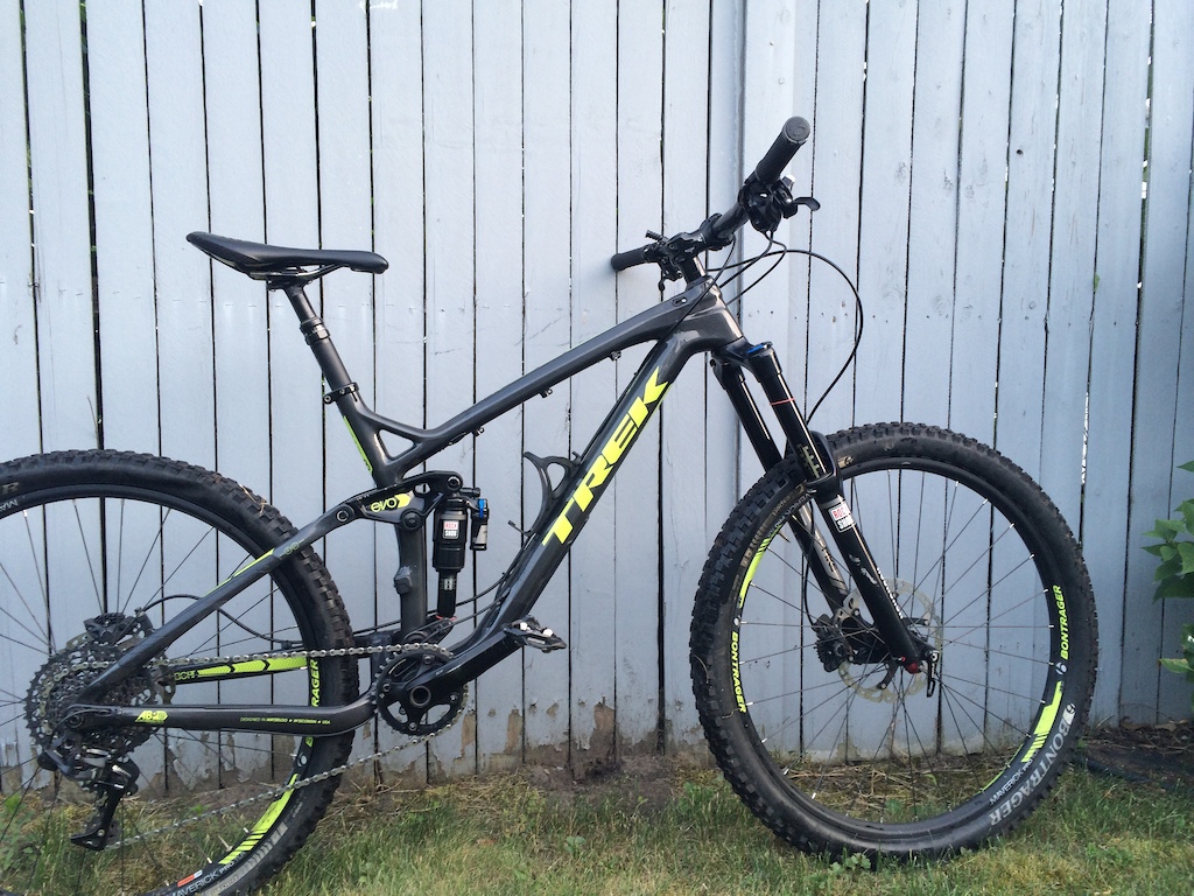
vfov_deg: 48.2
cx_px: 597
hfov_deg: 61.7
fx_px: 1000
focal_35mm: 29
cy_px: 448
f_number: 2.2
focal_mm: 4.15
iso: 50
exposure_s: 1/30
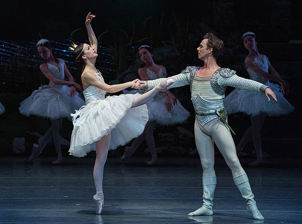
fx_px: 3866
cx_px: 125
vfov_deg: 3.3
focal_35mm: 445
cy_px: 121
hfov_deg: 4.5
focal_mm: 382
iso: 8000
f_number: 5.6
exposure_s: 1/250
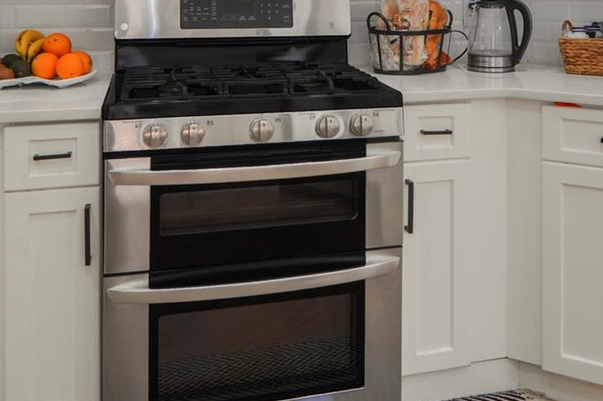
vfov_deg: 29.0
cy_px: -34
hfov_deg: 46.2
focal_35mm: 42
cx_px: 360
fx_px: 703
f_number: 3.5
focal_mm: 12
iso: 100
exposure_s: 1/100
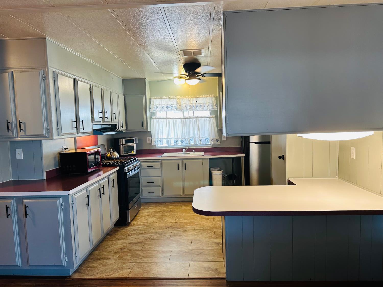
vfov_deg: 56.8
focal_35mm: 24
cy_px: 144
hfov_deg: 71.6
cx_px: 192
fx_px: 266
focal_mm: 6.86
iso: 125
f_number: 1.78
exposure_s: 1/60
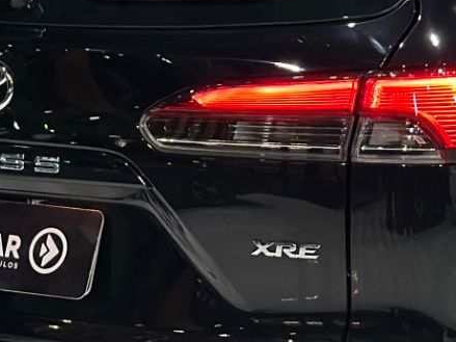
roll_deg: +0.5
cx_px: 481
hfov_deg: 9.3
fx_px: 2766
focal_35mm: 210
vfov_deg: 7.1
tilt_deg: -10.5
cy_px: 251
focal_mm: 6.86
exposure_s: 1/120
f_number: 1.78
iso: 250
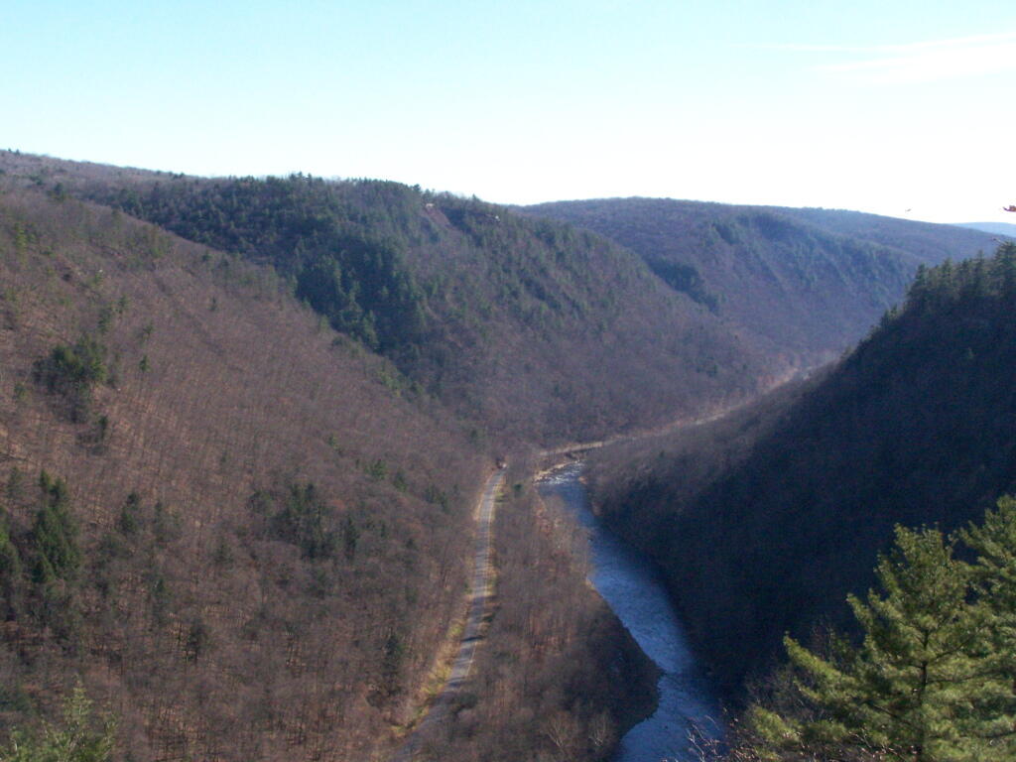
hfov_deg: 37.5
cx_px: 508
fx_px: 1497
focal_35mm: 51
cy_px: 381
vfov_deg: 28.6
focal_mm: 8.5
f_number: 5.6
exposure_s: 1/1000
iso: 400
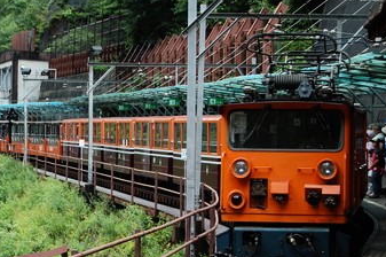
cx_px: 65
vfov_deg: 9.3
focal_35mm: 147
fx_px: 1573
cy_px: 196
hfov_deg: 13.9
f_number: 5.6
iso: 280
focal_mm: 55
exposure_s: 1/125
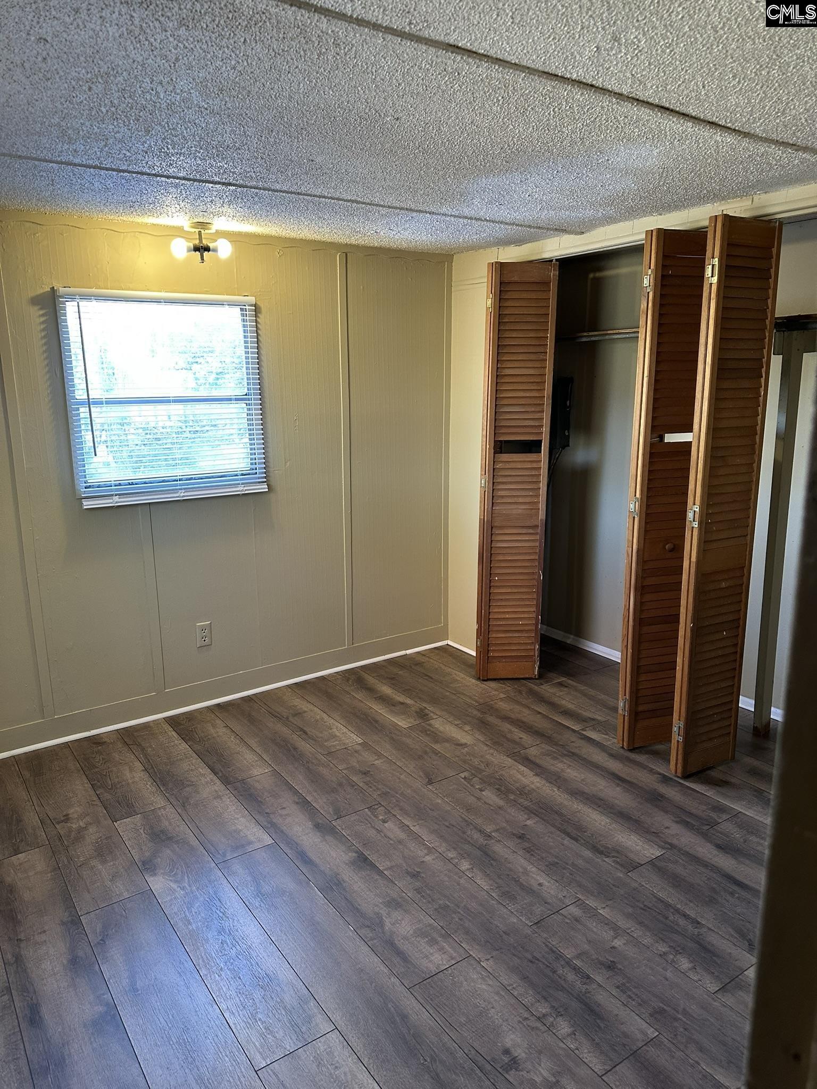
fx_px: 755
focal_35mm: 24
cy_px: 544
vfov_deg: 71.6
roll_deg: +0.4
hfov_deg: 56.8
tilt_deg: -13.8
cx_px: 408
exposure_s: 1/60
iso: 250
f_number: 1.78
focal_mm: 6.86
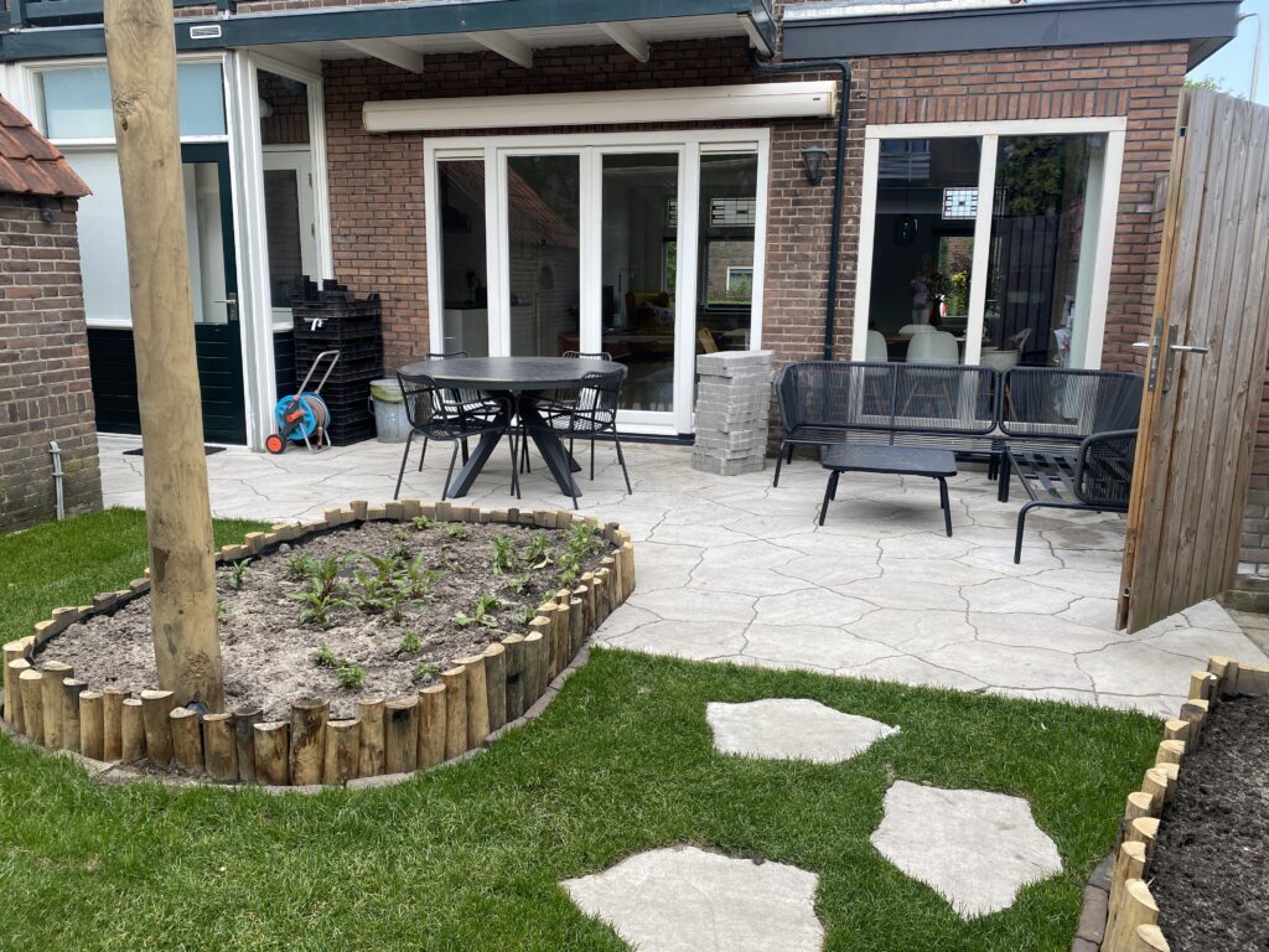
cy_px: 476
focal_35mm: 26
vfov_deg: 53.1
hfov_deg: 67.3
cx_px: 634
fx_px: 953
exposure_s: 1/454
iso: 32
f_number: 1.8
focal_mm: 4.25
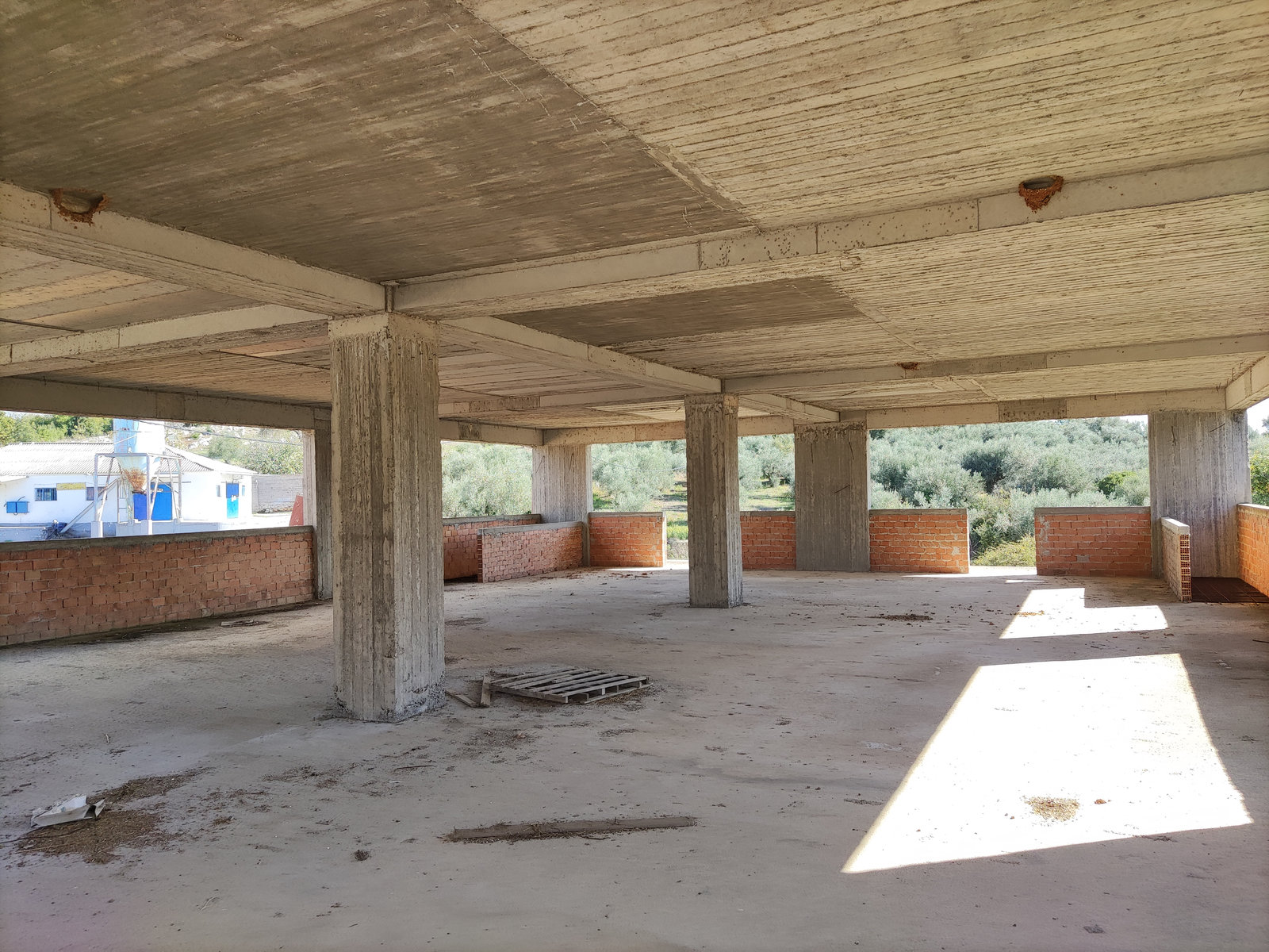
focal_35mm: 26
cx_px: 634
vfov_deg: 53.1
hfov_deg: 67.3
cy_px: 476
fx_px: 953
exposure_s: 1/350
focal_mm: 4.71
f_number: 1.79
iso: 50
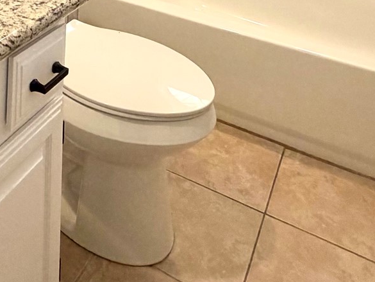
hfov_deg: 36.8
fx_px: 531
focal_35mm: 49
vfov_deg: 21.9
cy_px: -189
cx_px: 49
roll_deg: -1.1
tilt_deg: -3.1
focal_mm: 2.22
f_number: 2.2
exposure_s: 1/120
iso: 200
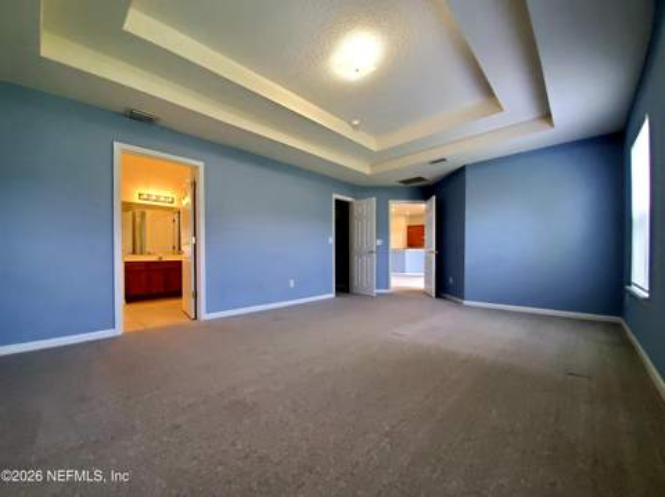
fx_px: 249
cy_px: 248
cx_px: 332
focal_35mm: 13
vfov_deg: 89.8
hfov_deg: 106.2
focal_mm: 1.8
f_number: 2.2
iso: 250
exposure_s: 1/59.2
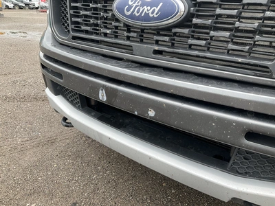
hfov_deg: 61.7
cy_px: 103
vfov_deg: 48.2
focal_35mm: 29
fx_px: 230
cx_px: 138
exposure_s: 1/134
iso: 20
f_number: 1.8
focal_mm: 3
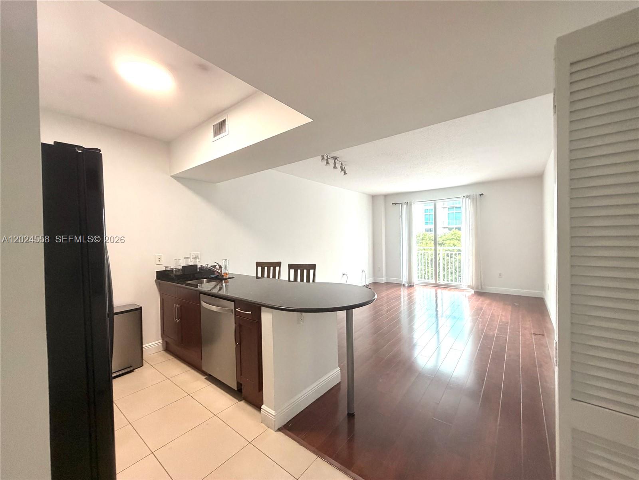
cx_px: 320
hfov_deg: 102.1
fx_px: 258
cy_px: 240
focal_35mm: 14
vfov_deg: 85.7
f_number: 2.2
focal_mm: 2.22
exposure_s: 1/120
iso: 320
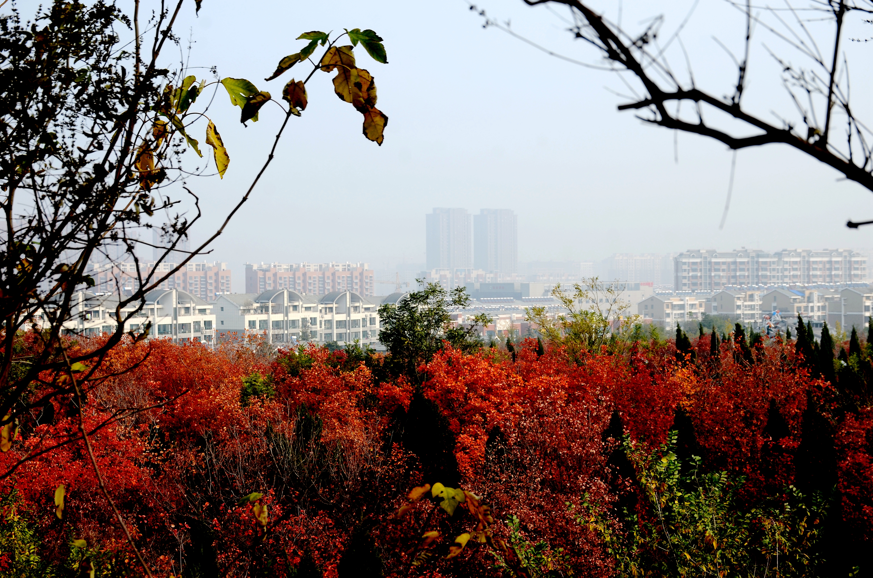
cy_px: 289
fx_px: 1379
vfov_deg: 23.7
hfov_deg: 35.1
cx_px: 436
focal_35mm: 57
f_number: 7.1
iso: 100
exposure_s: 1/200
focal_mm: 38
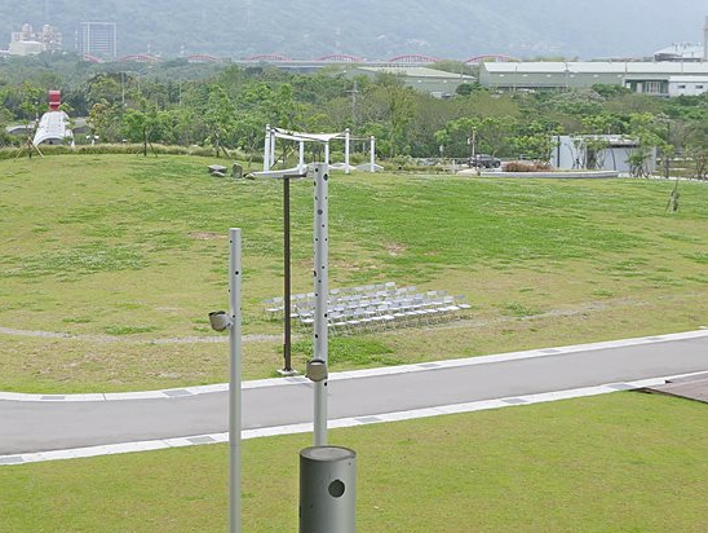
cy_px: 155
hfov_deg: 26.5
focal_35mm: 73
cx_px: 256
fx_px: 1494
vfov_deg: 20.1
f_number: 6.3
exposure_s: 1/800
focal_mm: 20
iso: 200
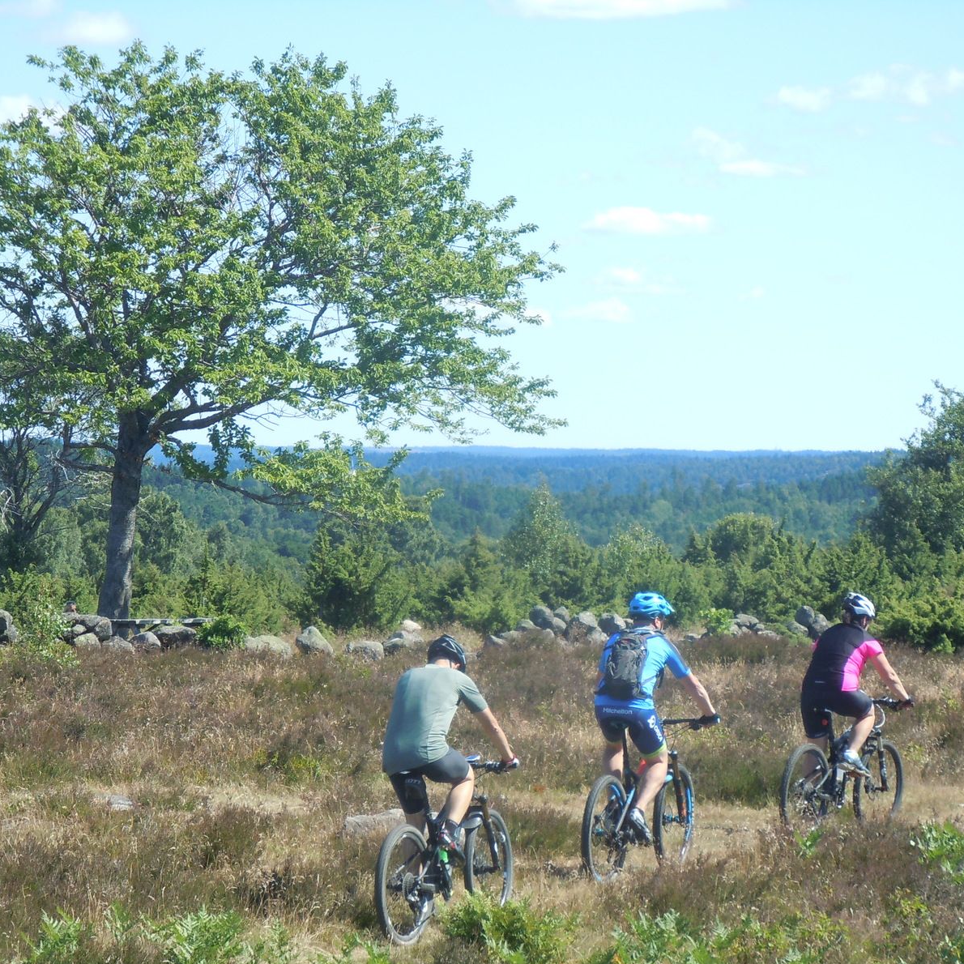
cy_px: 485
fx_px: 4978
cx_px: 504
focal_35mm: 158
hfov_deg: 11.1
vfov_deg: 11.1
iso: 100
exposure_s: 1/250
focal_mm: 24
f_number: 4.6
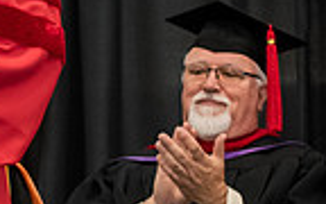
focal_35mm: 288
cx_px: -301
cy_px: -80
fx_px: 2559
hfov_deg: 7.1
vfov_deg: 4.5
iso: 3200
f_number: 4
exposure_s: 1/200
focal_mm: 70
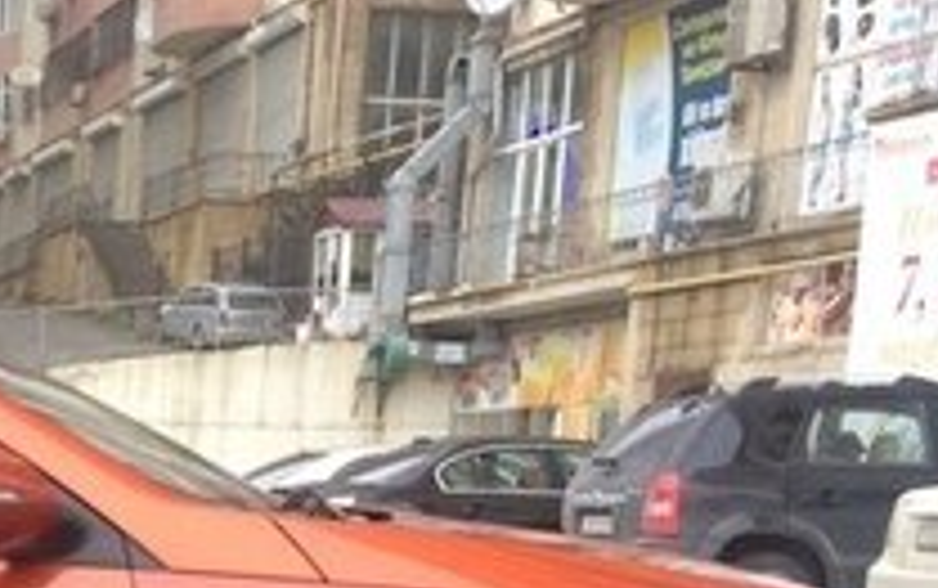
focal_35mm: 97
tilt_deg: -9.6
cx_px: -287
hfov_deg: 19.7
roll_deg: -1.2
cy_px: 963
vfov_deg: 12.6
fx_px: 2482
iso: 32
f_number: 2.2
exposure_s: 1/128
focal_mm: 4.15
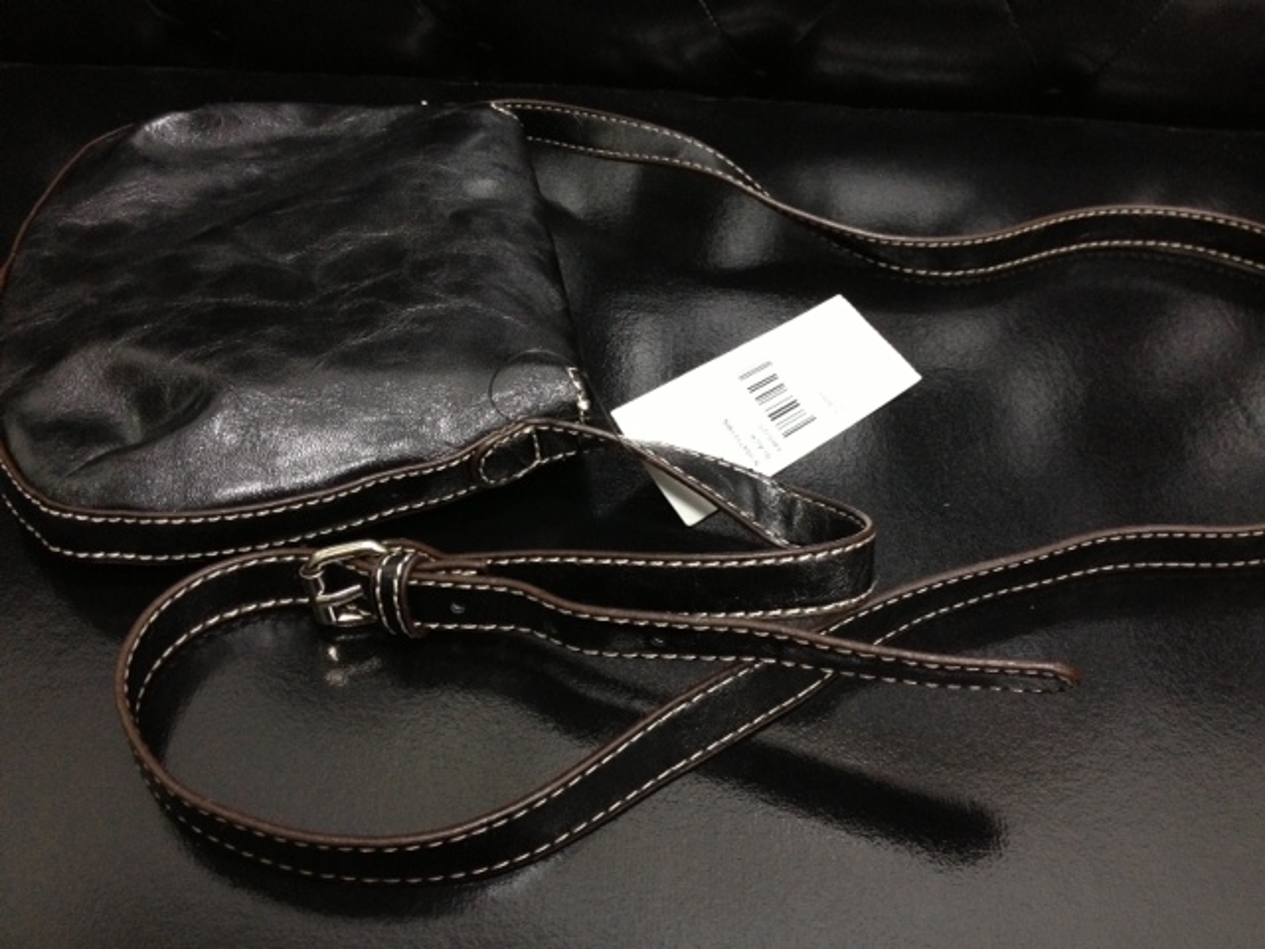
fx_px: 1279
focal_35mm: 35
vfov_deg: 40.7
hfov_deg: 52.6
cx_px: 632
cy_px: 474
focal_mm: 4.28
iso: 250
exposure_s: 1/20
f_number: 2.4
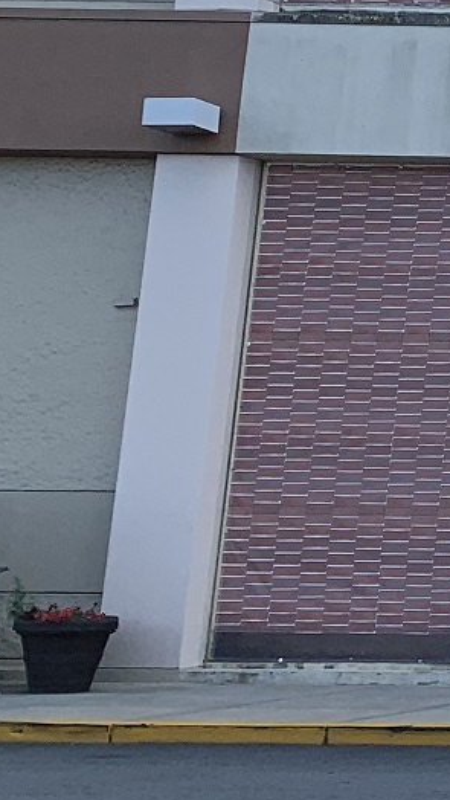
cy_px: 156
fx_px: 2311
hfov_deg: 8.6
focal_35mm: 109
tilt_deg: +11.6
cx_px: 1496
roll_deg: -1.6
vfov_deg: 19.4
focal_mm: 4.25
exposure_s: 1/1282
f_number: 1.8
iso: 25
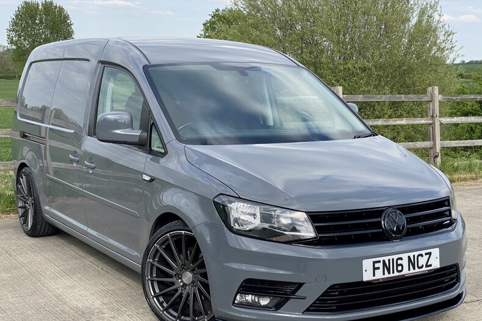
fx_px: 736
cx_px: 239
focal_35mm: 55
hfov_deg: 36.3
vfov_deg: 24.6
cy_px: 172
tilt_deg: -9.1
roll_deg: -1.5
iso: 20
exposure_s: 1/922
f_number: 2
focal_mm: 6
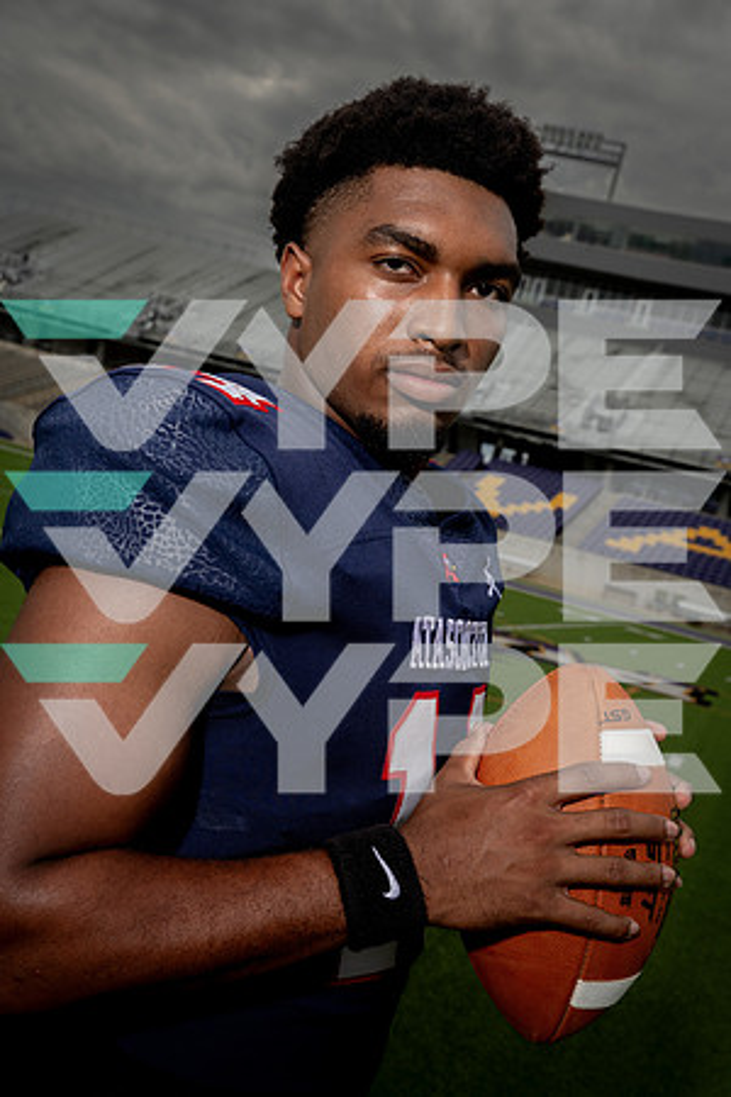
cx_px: 366
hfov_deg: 35.9
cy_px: 548
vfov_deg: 51.9
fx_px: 1127
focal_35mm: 37
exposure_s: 1/250
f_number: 8
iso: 100
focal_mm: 37
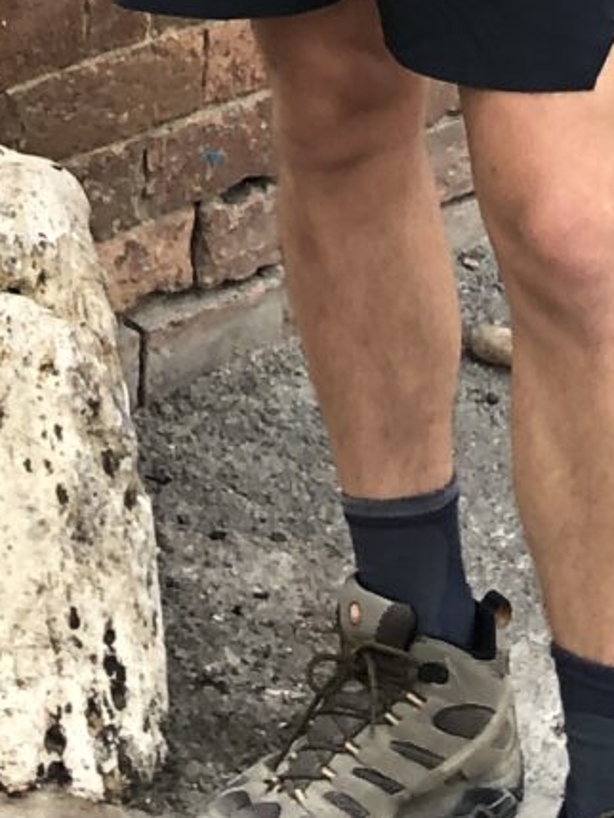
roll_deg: -2.2
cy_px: -1201
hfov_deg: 8.7
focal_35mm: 167
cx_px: -227
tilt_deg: -2.8
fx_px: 3948
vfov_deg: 10.2
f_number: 1.8
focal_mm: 4
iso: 25
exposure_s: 1/120
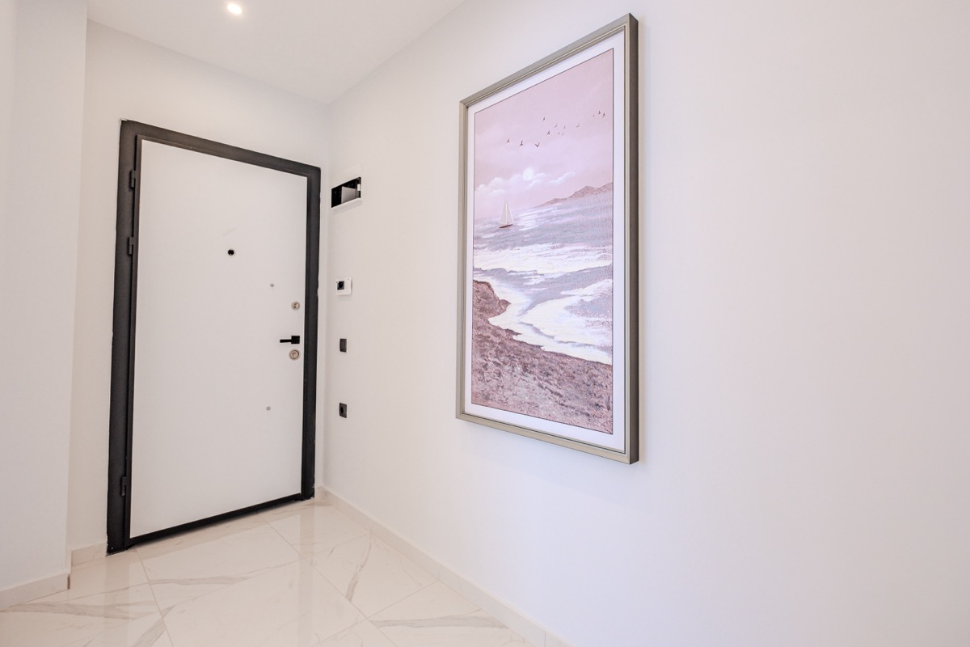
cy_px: 310
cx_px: 471
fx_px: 431
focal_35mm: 16
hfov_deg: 96.7
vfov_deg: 73.7
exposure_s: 1/110
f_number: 4
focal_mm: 10
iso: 160
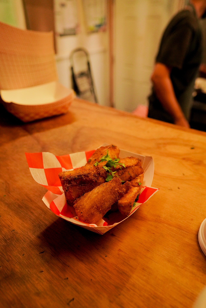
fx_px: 214
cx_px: 103
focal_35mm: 25
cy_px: 154
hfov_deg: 51.3
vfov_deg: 71.5
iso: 5000
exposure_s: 1/250
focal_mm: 25
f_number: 4
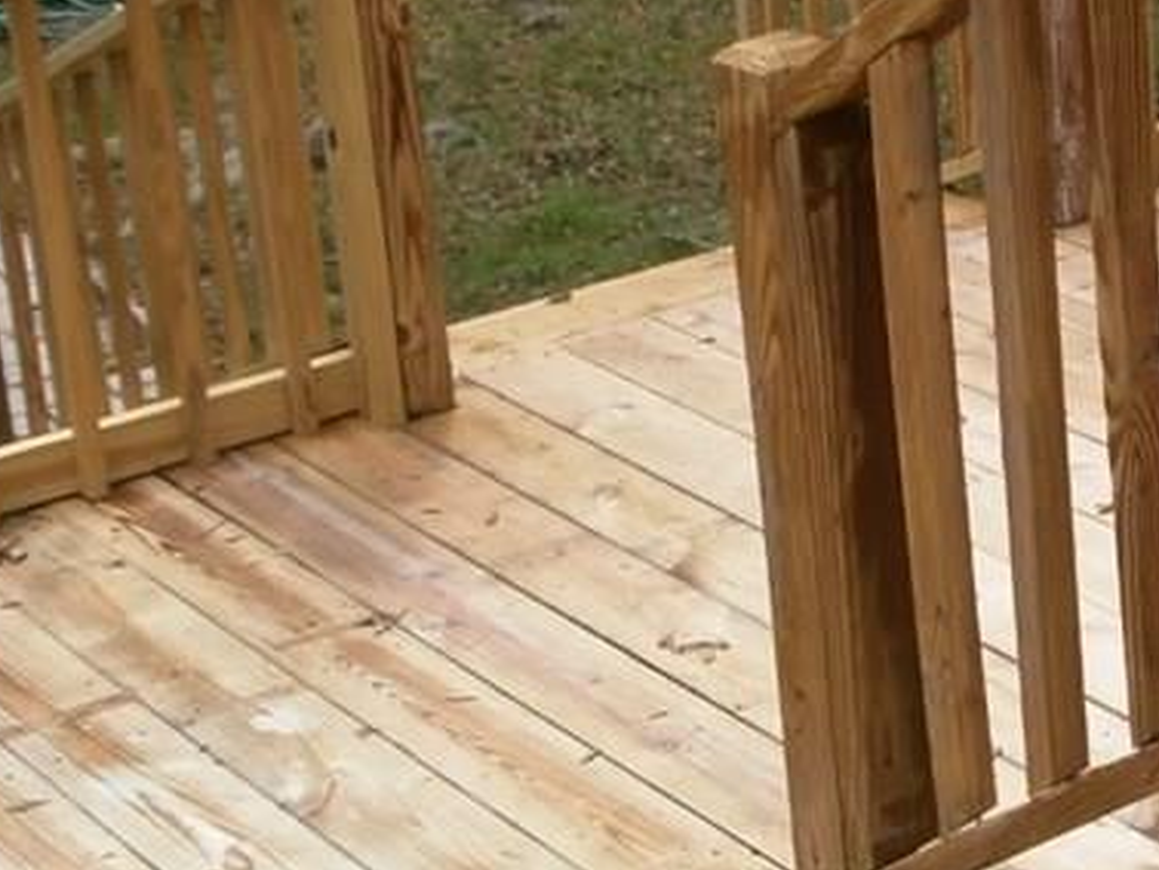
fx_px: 3550
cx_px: 1134
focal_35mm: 106
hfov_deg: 18.1
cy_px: 335
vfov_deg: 14.0
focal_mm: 6.9
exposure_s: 1/320
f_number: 3.4
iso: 100
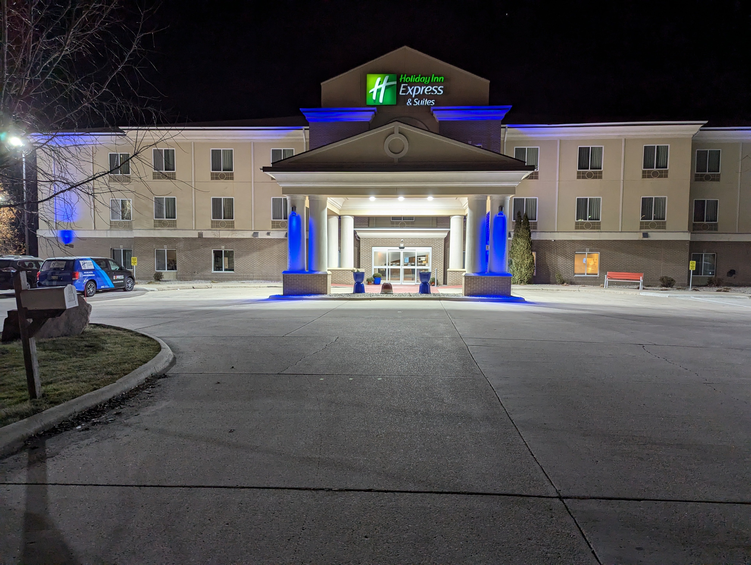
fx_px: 521
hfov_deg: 71.5
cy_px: 282
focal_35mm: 24
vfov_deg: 56.9
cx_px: 376
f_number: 1.85
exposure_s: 1/49.5
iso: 128
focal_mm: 6.81
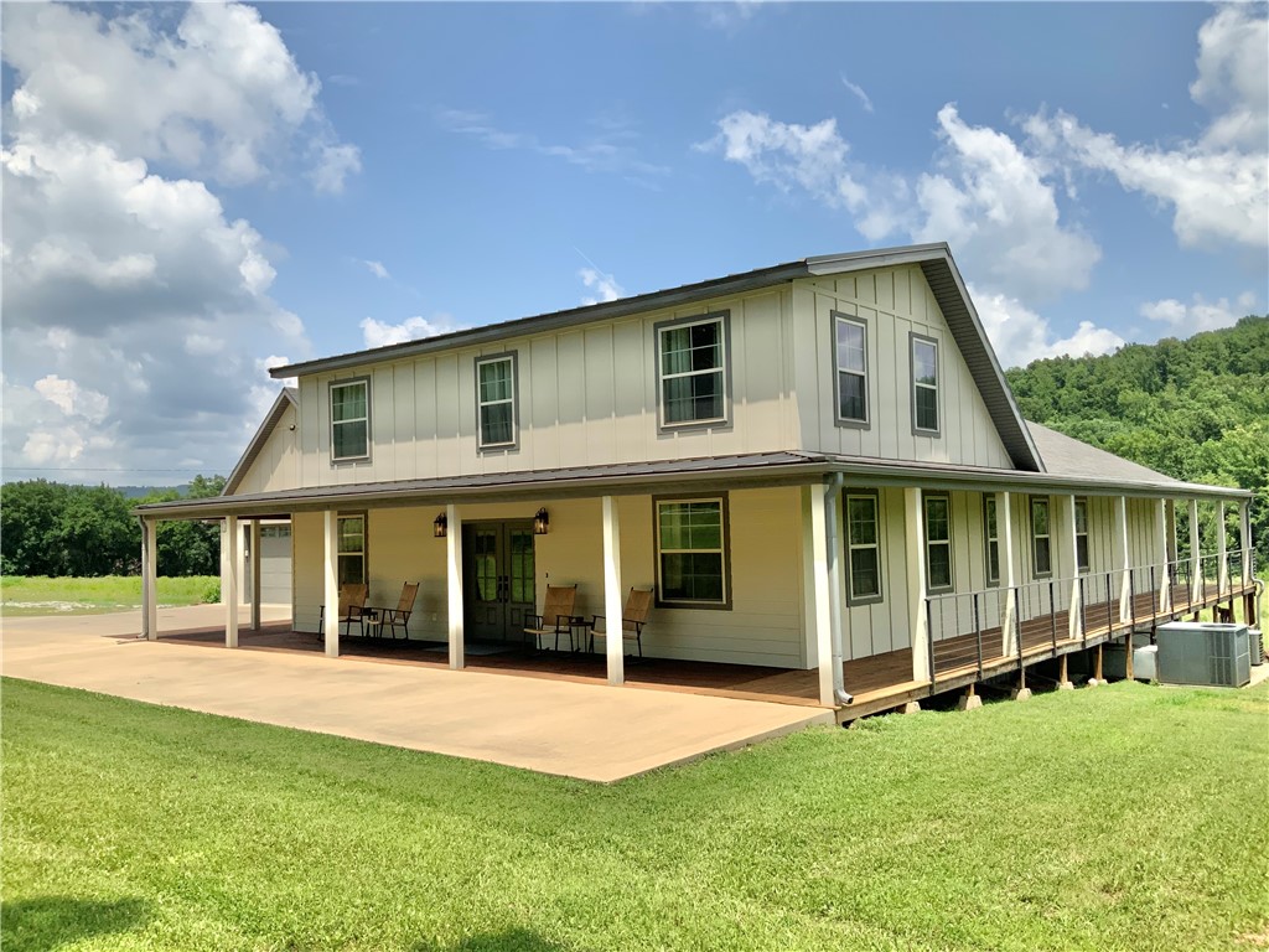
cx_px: 634
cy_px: 476
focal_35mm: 29
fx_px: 1063
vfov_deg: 48.2
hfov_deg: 61.7
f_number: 1.8
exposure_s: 1/2320
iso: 16
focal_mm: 3
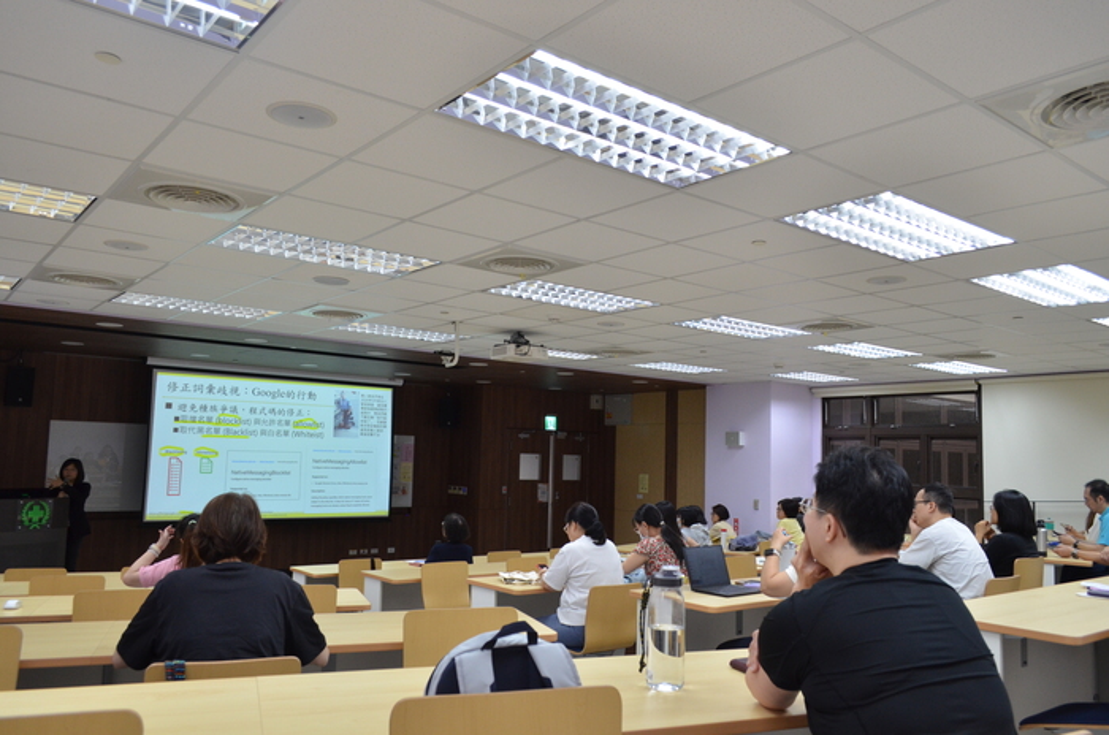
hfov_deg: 67.5
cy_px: 368
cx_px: 554
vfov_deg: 47.8
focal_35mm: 27
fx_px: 830
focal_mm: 18
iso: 800
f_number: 5.6
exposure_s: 1/125
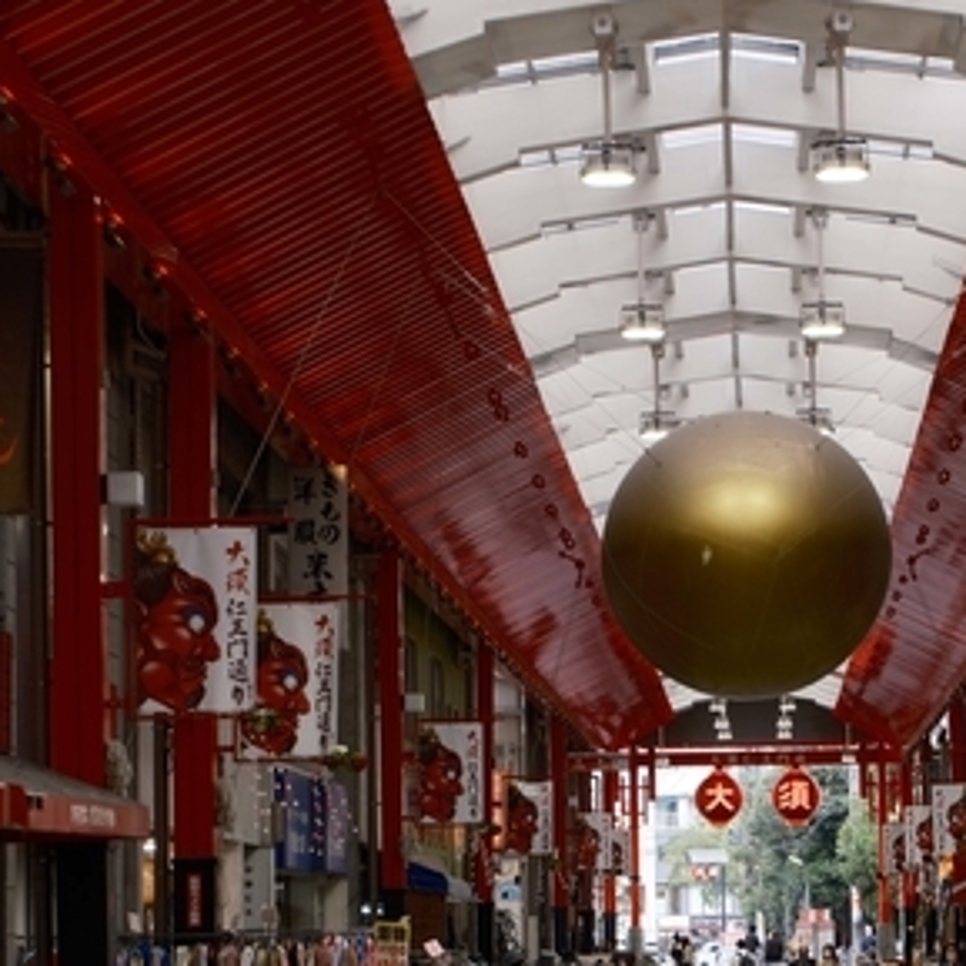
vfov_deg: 16.4
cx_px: 759
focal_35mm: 106
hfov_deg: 16.3
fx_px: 3347
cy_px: 627
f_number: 4
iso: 400
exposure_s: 1/60
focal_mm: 30
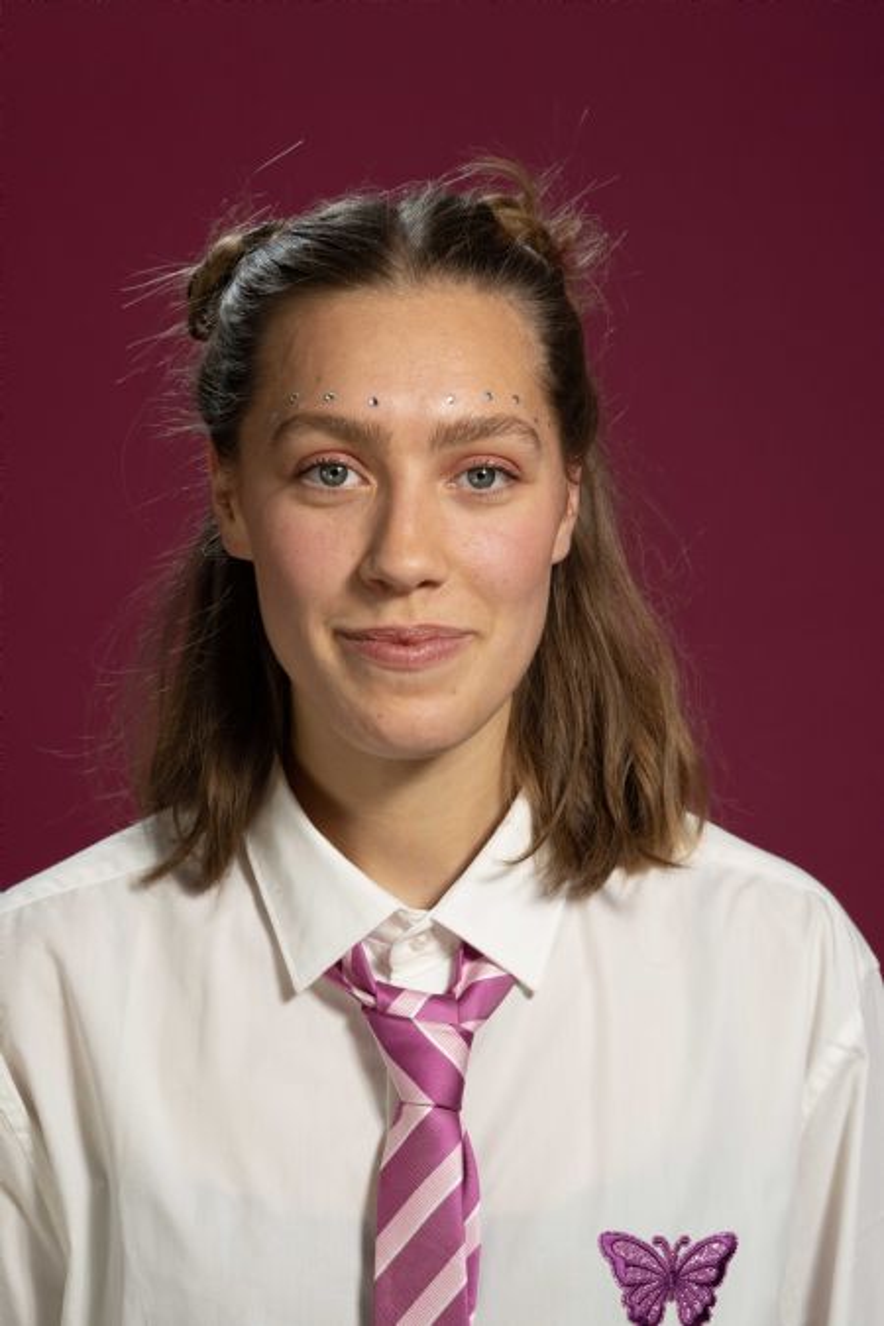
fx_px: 3131
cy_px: 663
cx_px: 442
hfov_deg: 16.1
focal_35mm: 85
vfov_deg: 23.9
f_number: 6.3
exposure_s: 1/400
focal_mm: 85
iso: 1600
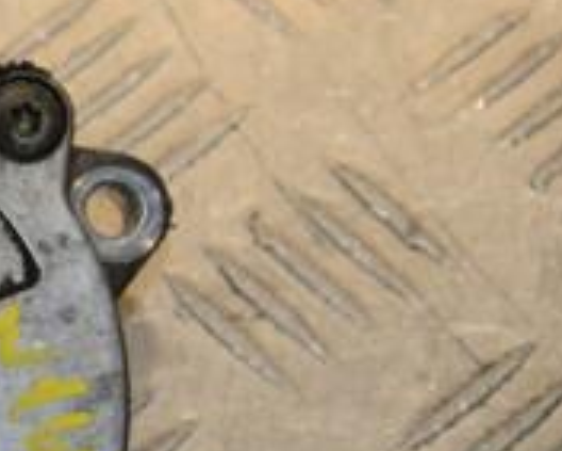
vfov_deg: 6.2
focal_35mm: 250
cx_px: -249
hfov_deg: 7.6
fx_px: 4161
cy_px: 313
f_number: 7.1
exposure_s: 1/200
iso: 800
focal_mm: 52
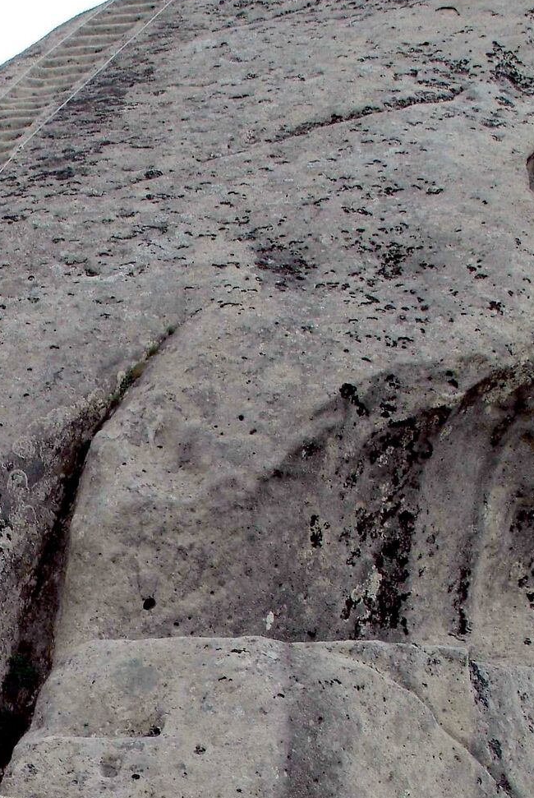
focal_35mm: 89
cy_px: 763
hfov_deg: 15.2
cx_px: 47
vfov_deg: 22.1
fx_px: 1974
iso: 400
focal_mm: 24
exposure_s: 1/125
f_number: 8
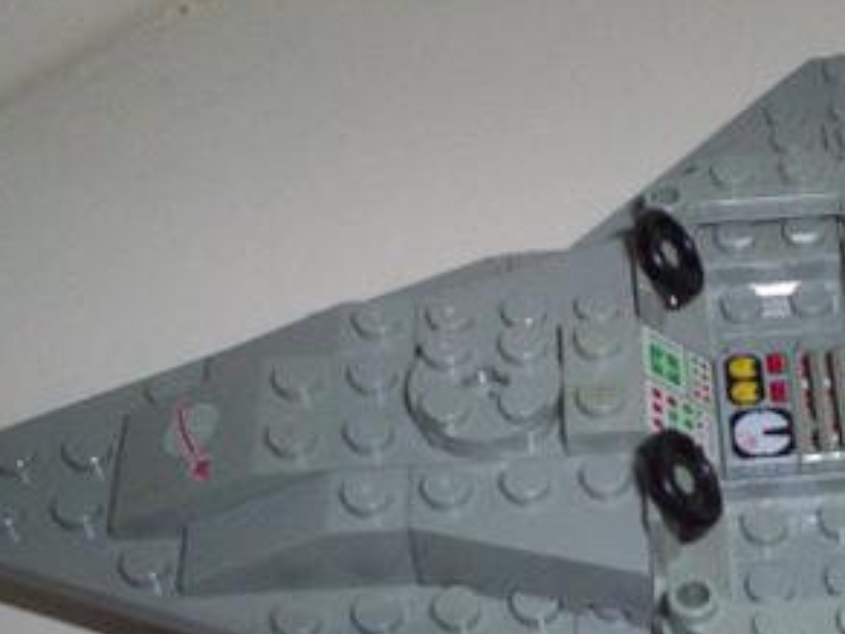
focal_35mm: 81
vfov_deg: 18.1
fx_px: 1977
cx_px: 820
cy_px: 465
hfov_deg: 23.2
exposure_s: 1/60
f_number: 4.5
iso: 140
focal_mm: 4.99
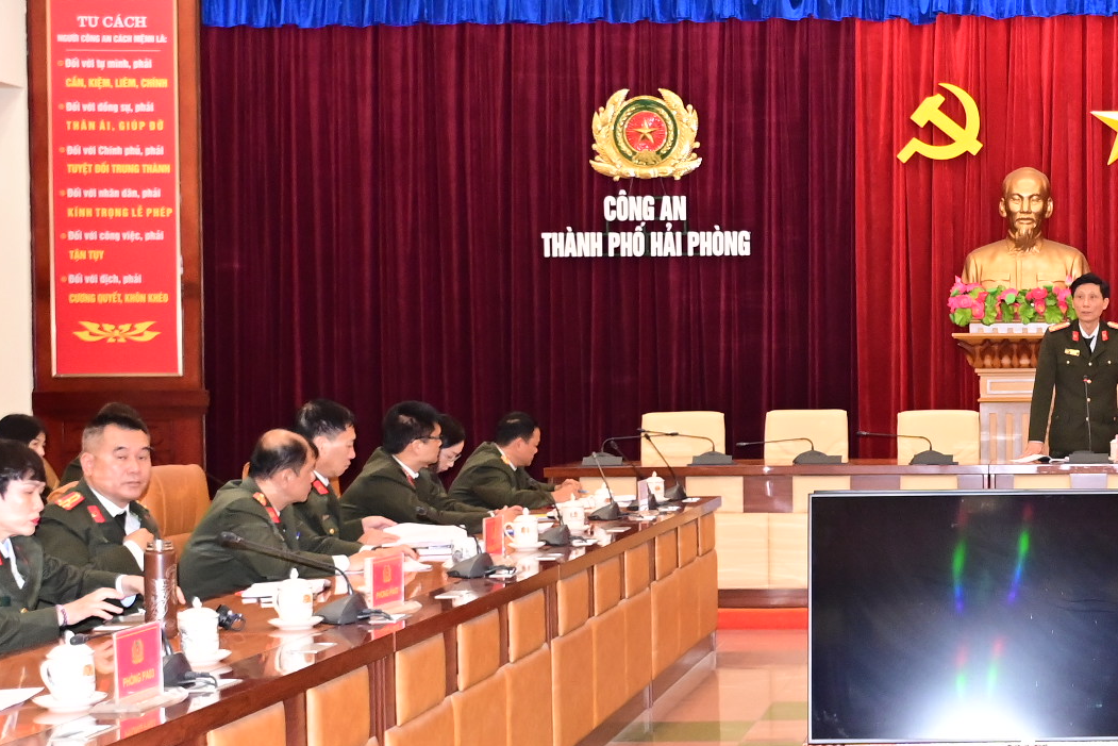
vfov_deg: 18.6
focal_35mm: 73
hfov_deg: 26.6
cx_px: 1040
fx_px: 2267
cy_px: 485
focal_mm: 26
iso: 2500
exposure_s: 1/200
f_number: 3.8
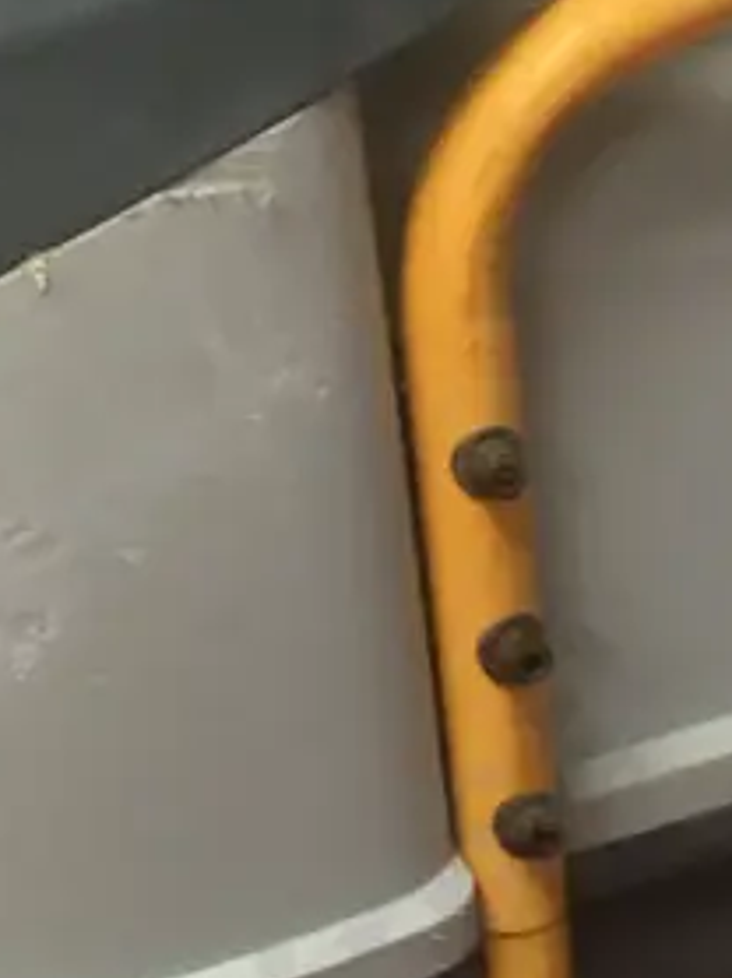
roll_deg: +2.4
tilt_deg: -34.7
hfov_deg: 13.8
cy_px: 862
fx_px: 3022
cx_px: 472
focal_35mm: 107
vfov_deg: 18.1
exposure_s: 1/17
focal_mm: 4.15
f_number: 2.2
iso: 100
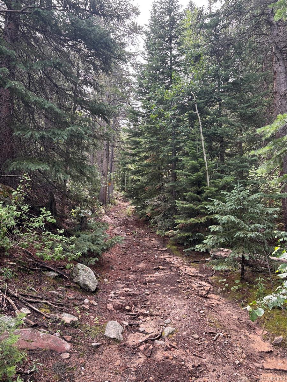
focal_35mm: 26
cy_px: 191
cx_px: 144
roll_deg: -0.3
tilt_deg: +6.1
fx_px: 287
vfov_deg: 67.3
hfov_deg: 53.1
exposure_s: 1/162
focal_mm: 5.96
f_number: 1.6
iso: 64
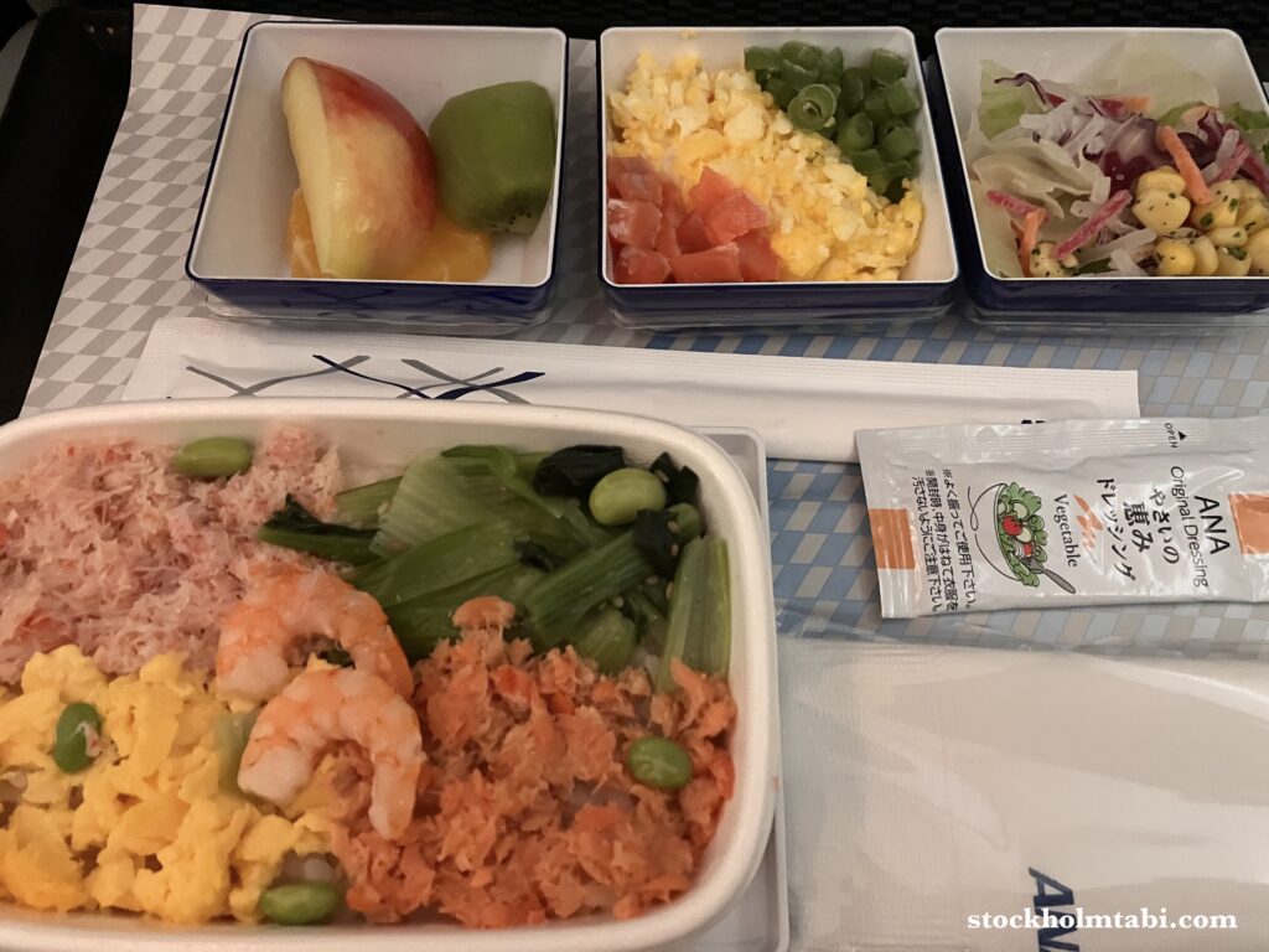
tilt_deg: -57.9
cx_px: 634
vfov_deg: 49.7
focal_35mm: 28
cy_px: 476
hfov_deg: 63.4
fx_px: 1026
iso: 640
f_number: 1.8
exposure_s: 1/28
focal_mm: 3.99
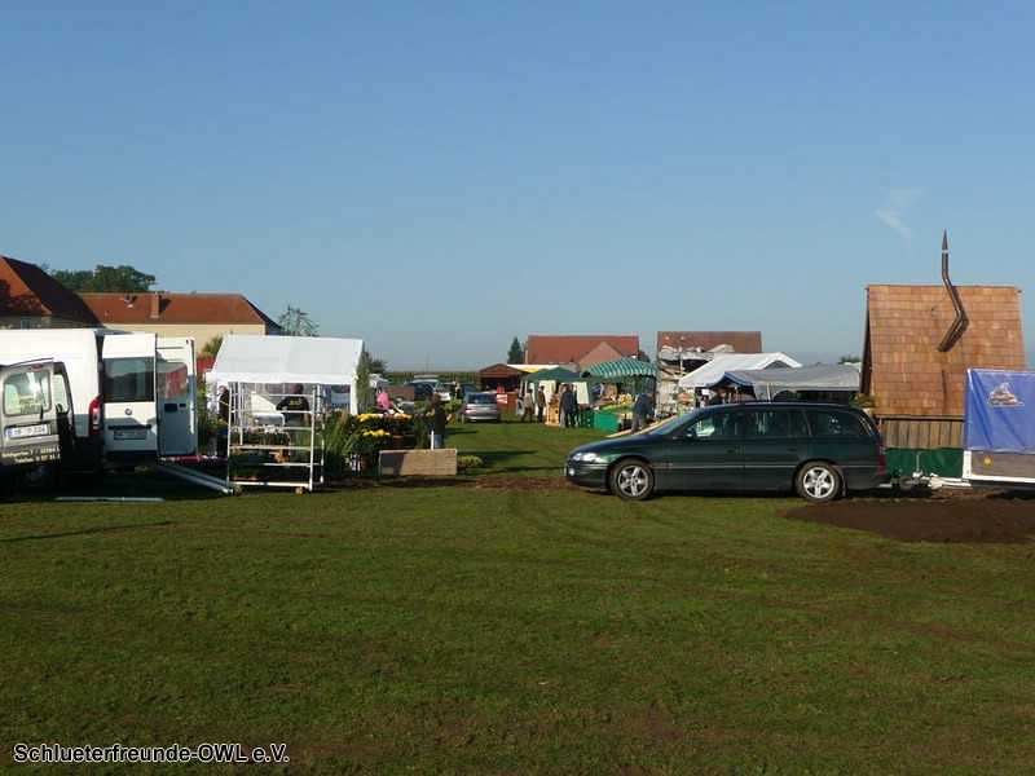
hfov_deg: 38.2
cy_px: 388
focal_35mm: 50
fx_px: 1495
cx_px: 518
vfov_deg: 29.1
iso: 100
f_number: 4.2
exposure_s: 1/800
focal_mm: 8.5
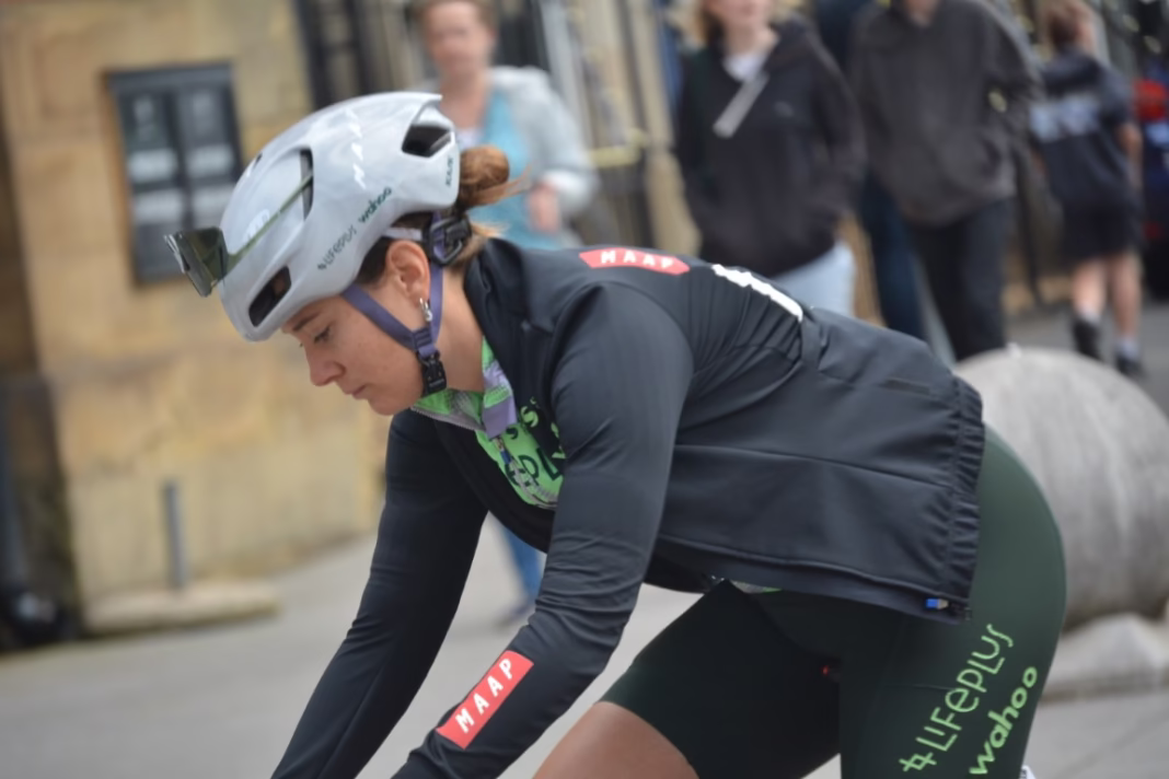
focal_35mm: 232
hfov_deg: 8.9
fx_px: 7549
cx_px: 584
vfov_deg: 5.9
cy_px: 390
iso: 500
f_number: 5.3
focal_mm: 155
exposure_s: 1/1000
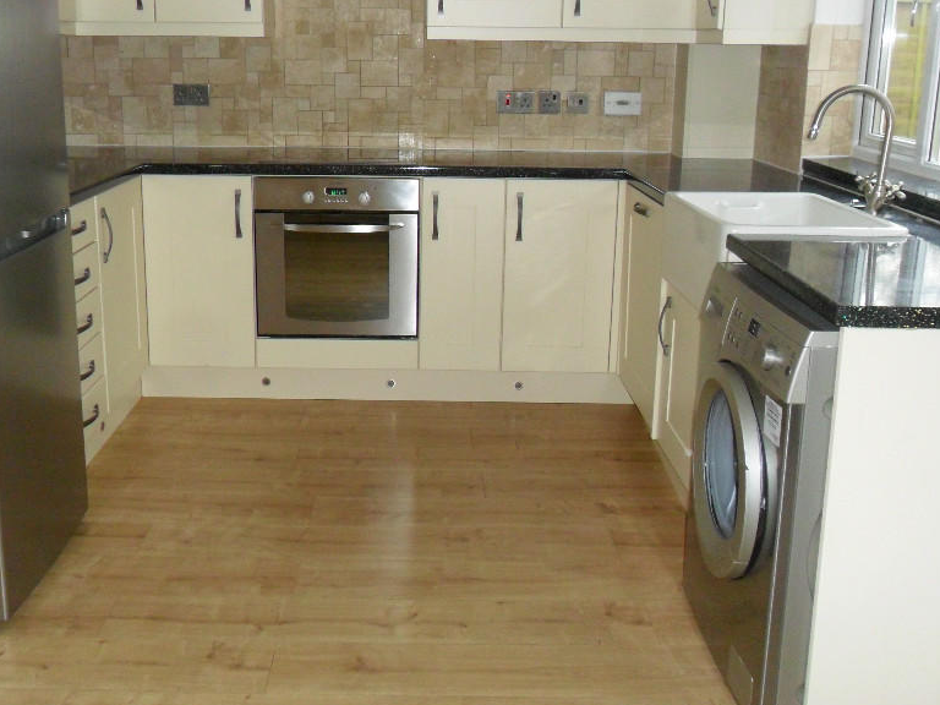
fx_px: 978
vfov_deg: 39.4
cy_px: 273
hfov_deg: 51.2
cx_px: 417
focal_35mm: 36
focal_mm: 4.9
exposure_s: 1/45
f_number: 3.5
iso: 240
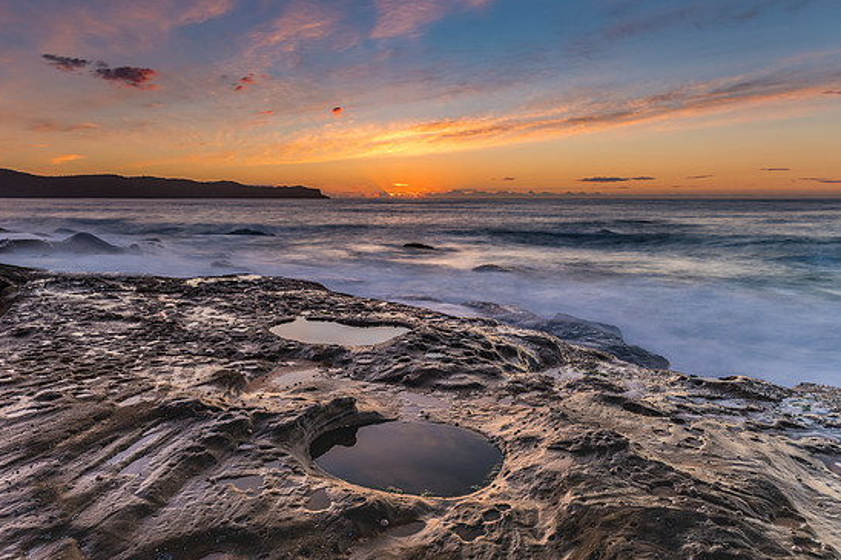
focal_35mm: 26
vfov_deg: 49.5
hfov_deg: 69.4
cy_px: 277
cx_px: 399
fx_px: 607
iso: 50
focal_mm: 16
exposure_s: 4
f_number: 11
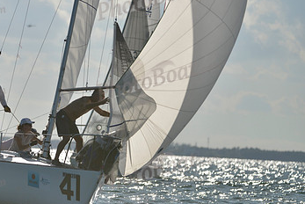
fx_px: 3824
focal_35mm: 451
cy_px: 137
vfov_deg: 3.1
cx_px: 52
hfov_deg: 4.6
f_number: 4
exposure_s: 1/6400
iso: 200
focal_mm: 270
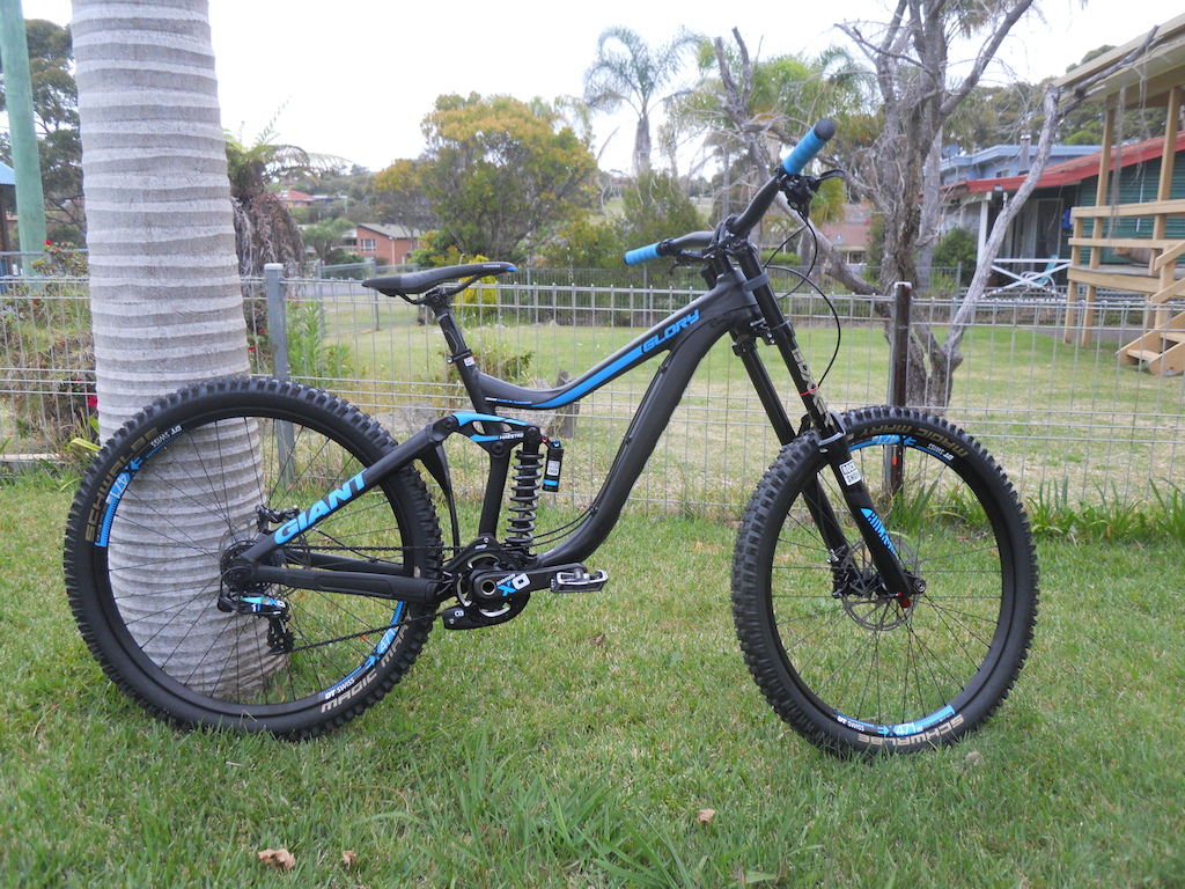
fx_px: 959
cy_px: 444
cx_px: 592
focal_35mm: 28
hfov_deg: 63.4
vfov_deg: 49.7
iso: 160
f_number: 2.7
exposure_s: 1/60
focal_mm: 5
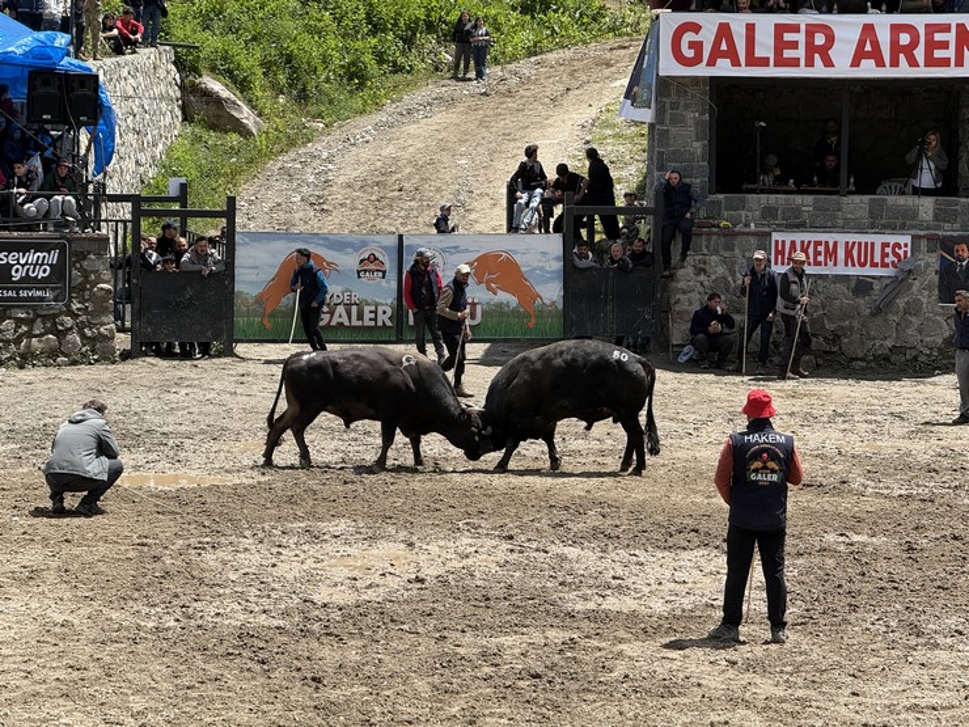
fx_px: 3359
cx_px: 484
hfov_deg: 16.4
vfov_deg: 12.3
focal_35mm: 120
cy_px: 364
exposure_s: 1/1368
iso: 64
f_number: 2.8
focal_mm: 15.66
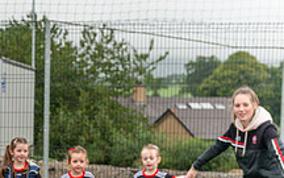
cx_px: -78
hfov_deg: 13.9
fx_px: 1122
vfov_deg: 8.9
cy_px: 229
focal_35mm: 145
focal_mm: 48
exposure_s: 1/800
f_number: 2.8
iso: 1000
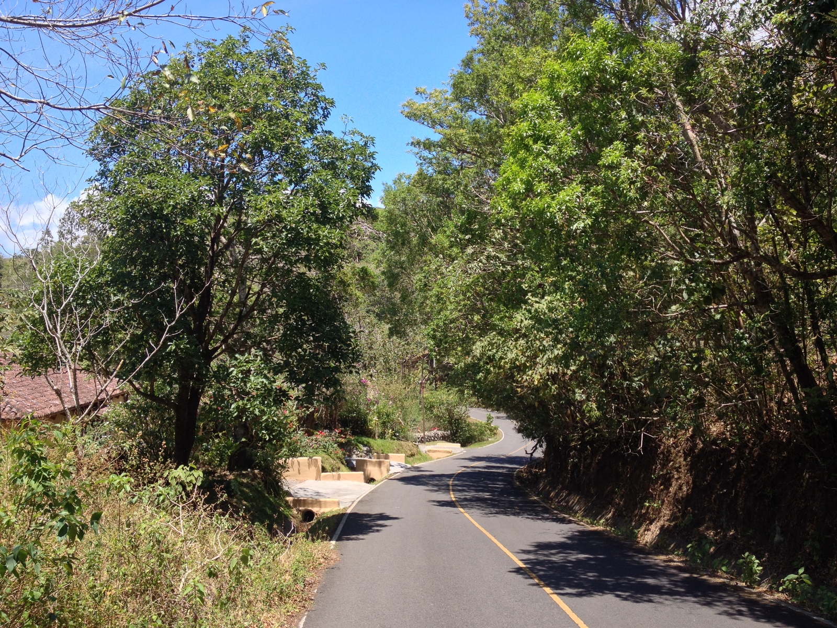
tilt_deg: +0.8
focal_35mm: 35
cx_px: 418
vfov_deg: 40.7
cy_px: 314
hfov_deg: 52.6
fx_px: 846
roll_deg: +0.0
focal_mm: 4.28
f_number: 2.4
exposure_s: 1/575
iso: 50
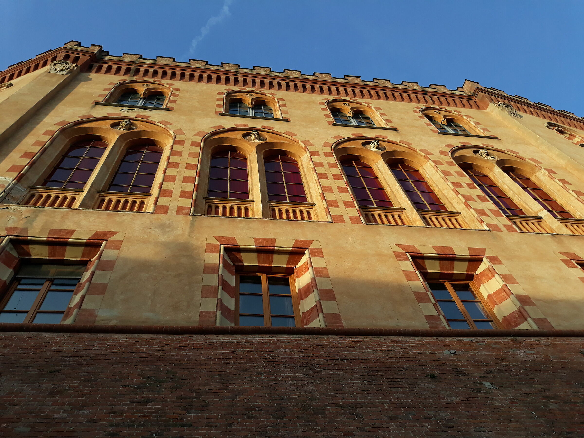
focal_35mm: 27
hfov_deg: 65.3
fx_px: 456
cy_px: 219
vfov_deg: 51.4
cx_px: 292
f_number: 1.7
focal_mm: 3.71
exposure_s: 1/670
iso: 40
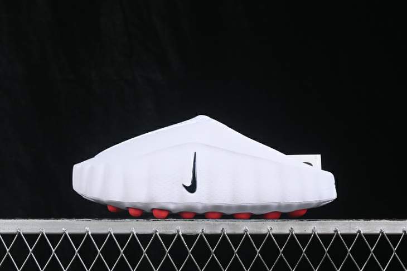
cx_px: 204
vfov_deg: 18.2
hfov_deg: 27.0
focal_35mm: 75
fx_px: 847
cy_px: 136
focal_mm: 50
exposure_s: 1/80
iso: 160
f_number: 8
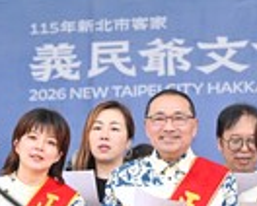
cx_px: 86
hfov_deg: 6.7
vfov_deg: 5.3
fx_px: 2209
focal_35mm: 290
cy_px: 159
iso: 125
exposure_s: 1/125
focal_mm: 68
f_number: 4
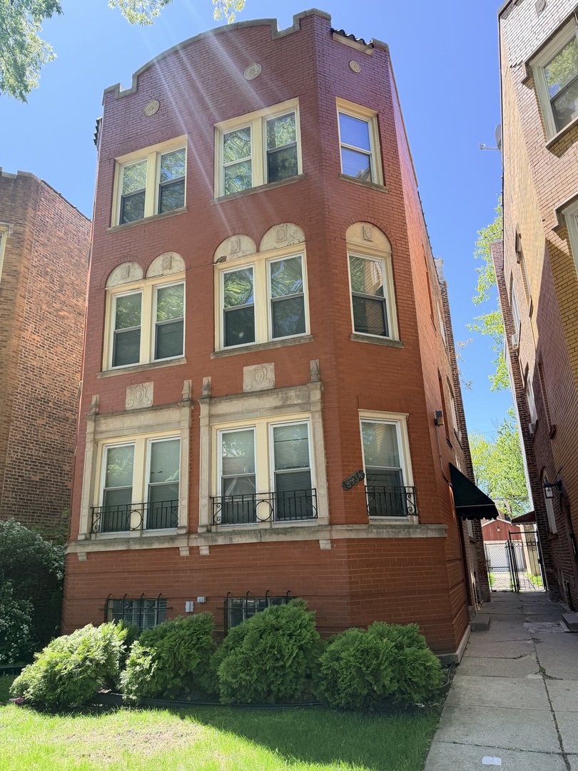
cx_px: 289
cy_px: 386
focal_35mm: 24
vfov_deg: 71.6
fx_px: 534
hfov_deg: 56.8
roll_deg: +1.5
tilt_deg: +16.6
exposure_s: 1/931
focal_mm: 6.76
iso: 100
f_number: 1.78
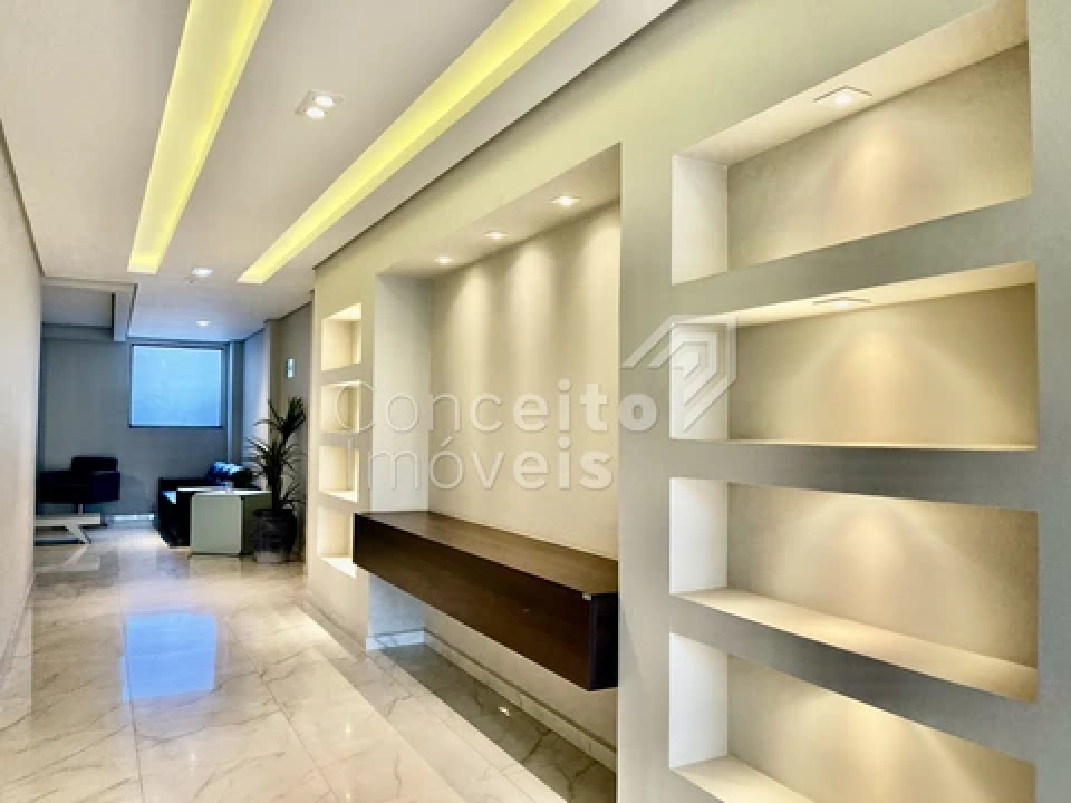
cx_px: 536
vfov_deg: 53.1
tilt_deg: +1.1
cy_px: 402
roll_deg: -1.3
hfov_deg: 67.3
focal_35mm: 26
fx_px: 804
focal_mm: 5.1
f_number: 1.6
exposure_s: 1/120
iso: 80
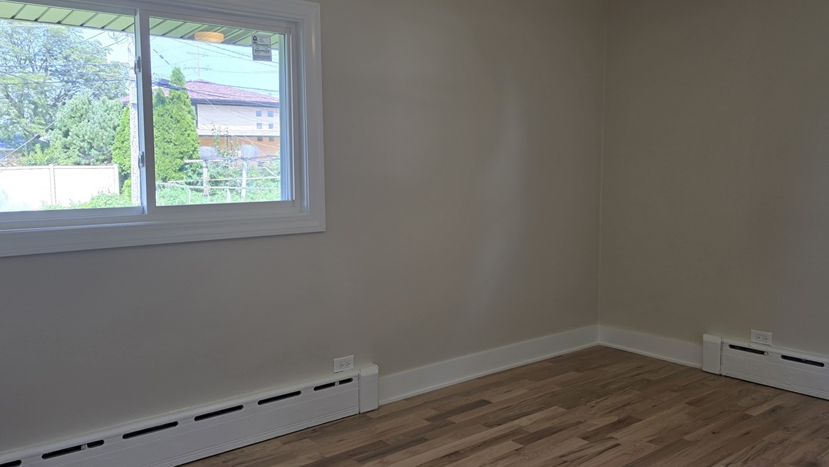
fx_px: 681
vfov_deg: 37.7
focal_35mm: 31
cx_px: 414
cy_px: 207
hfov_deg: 62.6
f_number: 1.4
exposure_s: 1/120
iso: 25
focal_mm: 6.5
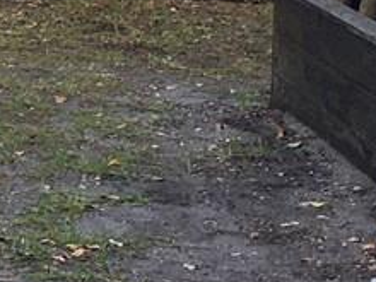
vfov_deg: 7.0
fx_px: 2292
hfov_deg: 8.8
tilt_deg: -5.2
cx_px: -426
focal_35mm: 211
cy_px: -96
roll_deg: -0.3
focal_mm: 4.15
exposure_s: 1/120
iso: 25
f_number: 2.2
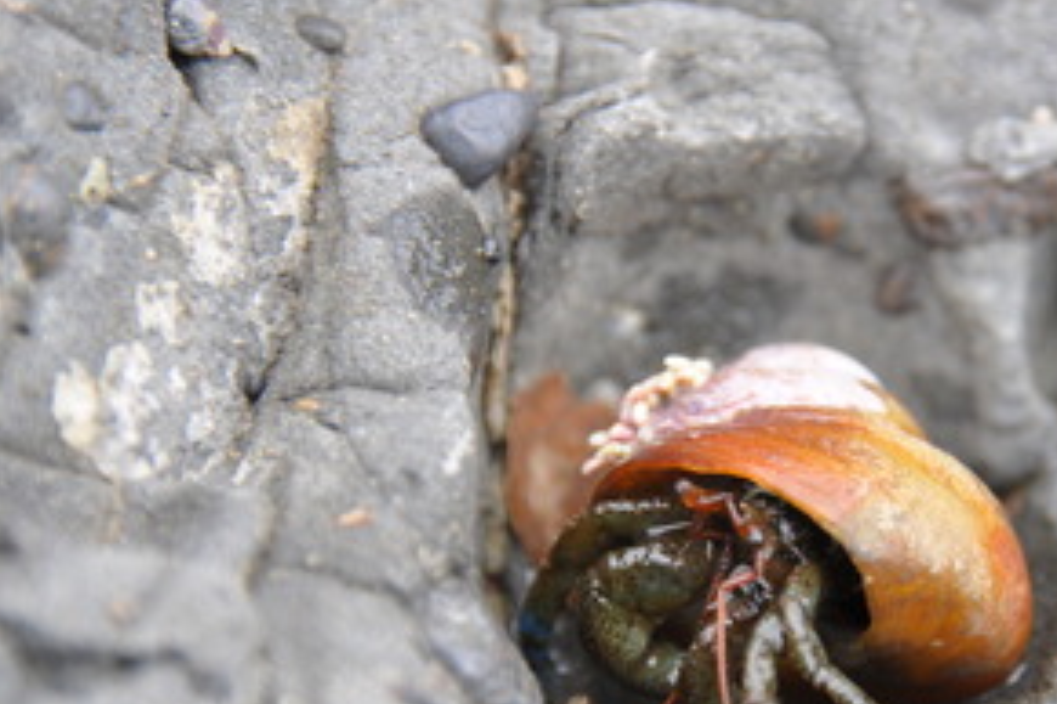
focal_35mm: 517
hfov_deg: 4.0
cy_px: 536
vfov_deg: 2.7
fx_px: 15170
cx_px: 733
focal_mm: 200
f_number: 8
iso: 200
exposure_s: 1/125
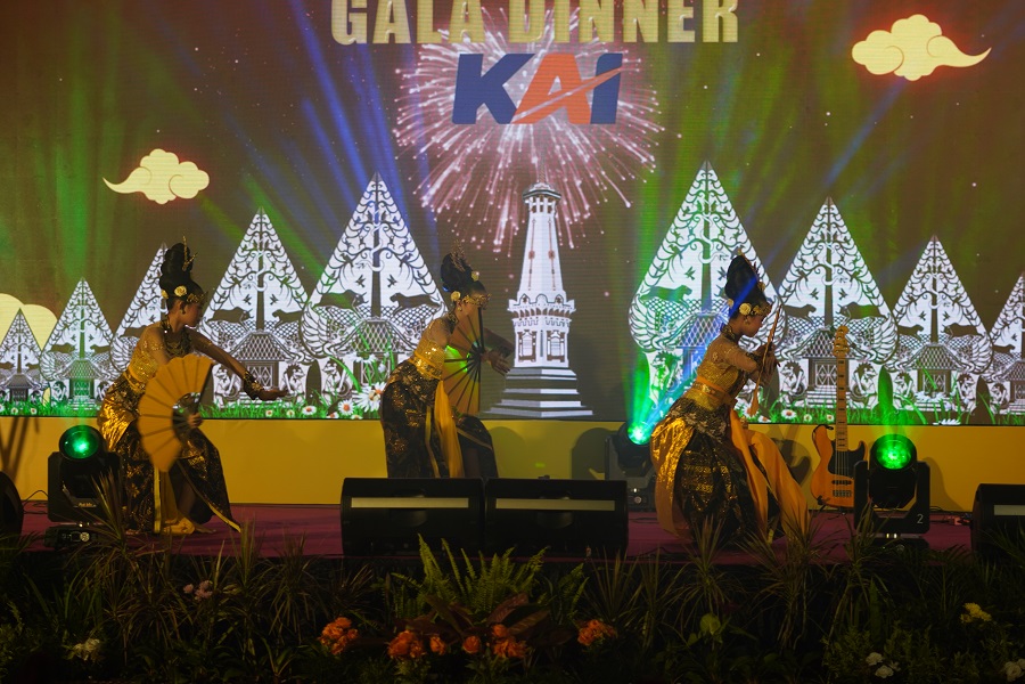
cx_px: 512
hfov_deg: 27.0
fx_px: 2135
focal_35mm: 75
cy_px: 342
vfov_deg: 18.2
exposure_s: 1/60
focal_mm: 50
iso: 100
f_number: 1.8
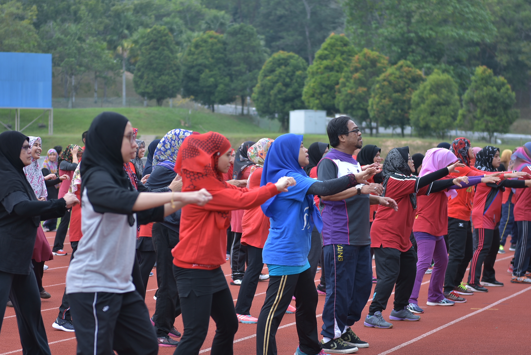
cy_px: 178
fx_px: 1550
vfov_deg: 13.1
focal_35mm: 105
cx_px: 266
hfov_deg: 19.4
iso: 100
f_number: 2.8
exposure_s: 1/200
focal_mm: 70
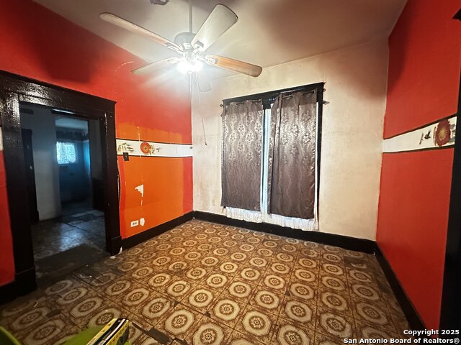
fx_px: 186
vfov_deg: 85.7
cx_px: 230
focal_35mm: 14
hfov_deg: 102.1
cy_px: 172
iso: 1600
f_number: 2.2
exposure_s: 1/30
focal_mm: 2.22
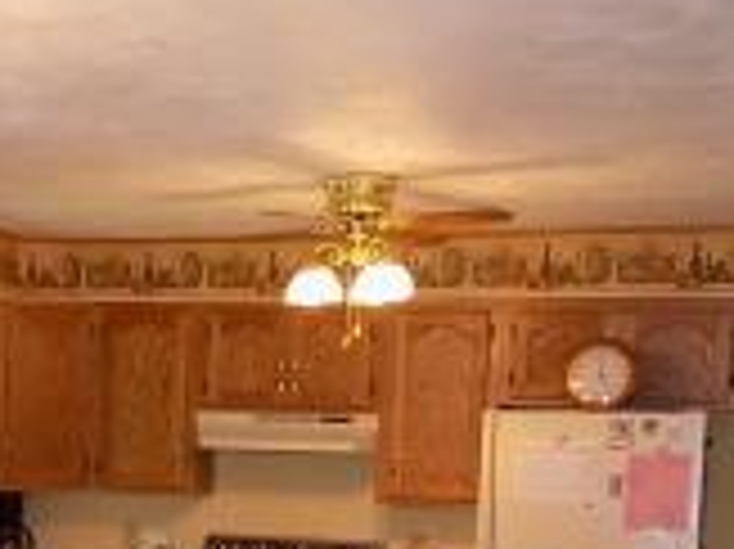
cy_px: 657
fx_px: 1737
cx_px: -149
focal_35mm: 82
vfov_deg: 17.2
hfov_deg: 22.0
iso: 360
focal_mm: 4
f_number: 3.1
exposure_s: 1/30
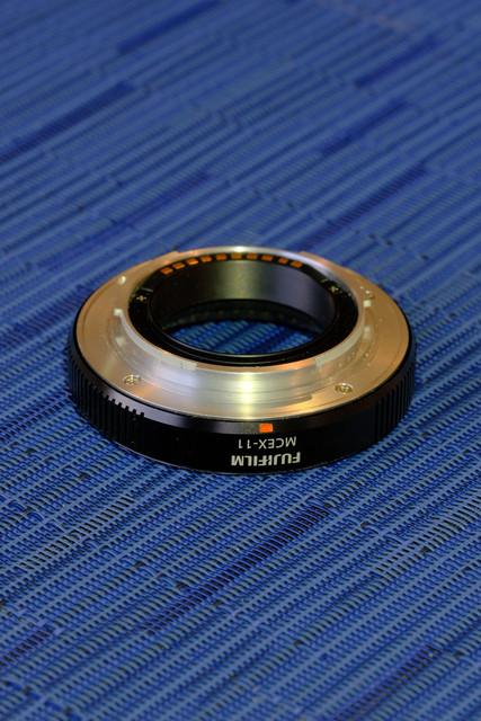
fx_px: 2704
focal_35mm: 135
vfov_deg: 15.2
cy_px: 360
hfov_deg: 10.2
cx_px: 240
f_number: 11
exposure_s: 1/2.1
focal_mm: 90
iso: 800
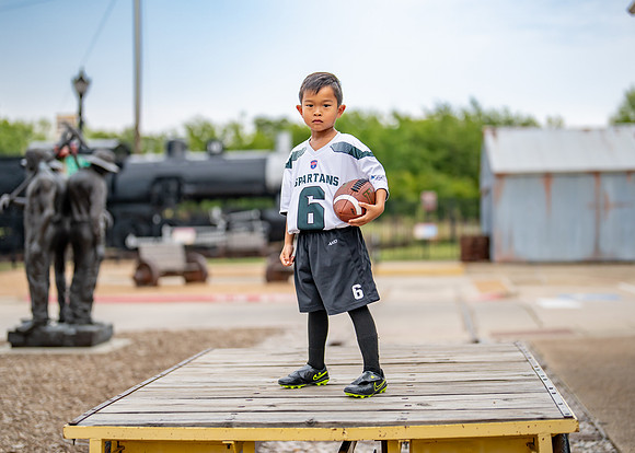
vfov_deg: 23.0
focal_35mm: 62
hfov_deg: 31.8
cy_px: 217
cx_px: 333
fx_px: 1114
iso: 200
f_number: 1.2
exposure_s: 1/2000
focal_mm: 50
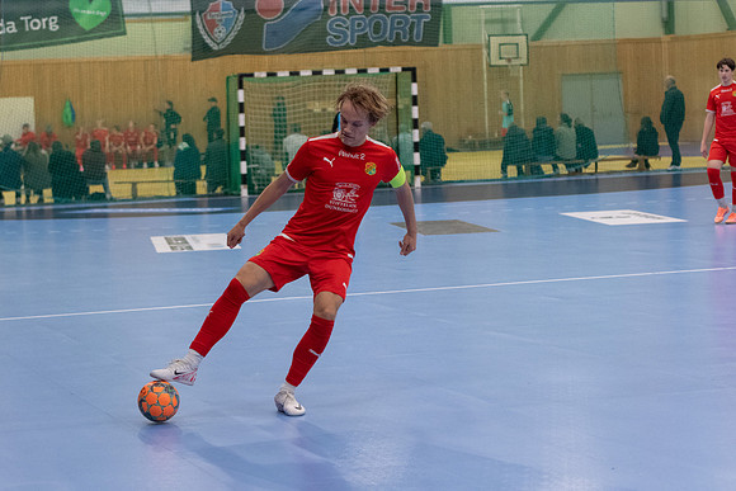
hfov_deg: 19.5
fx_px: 2147
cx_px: 368
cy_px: 246
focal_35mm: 105
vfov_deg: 13.0
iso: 3200
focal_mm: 70
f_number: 3.2
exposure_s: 1/640
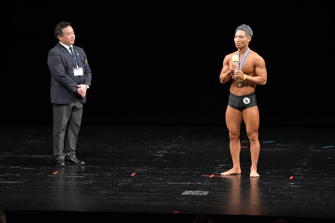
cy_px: 112
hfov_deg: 9.5
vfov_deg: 6.3
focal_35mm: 217
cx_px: 168
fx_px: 2018
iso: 3200
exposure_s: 1/400
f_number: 5.6
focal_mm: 145
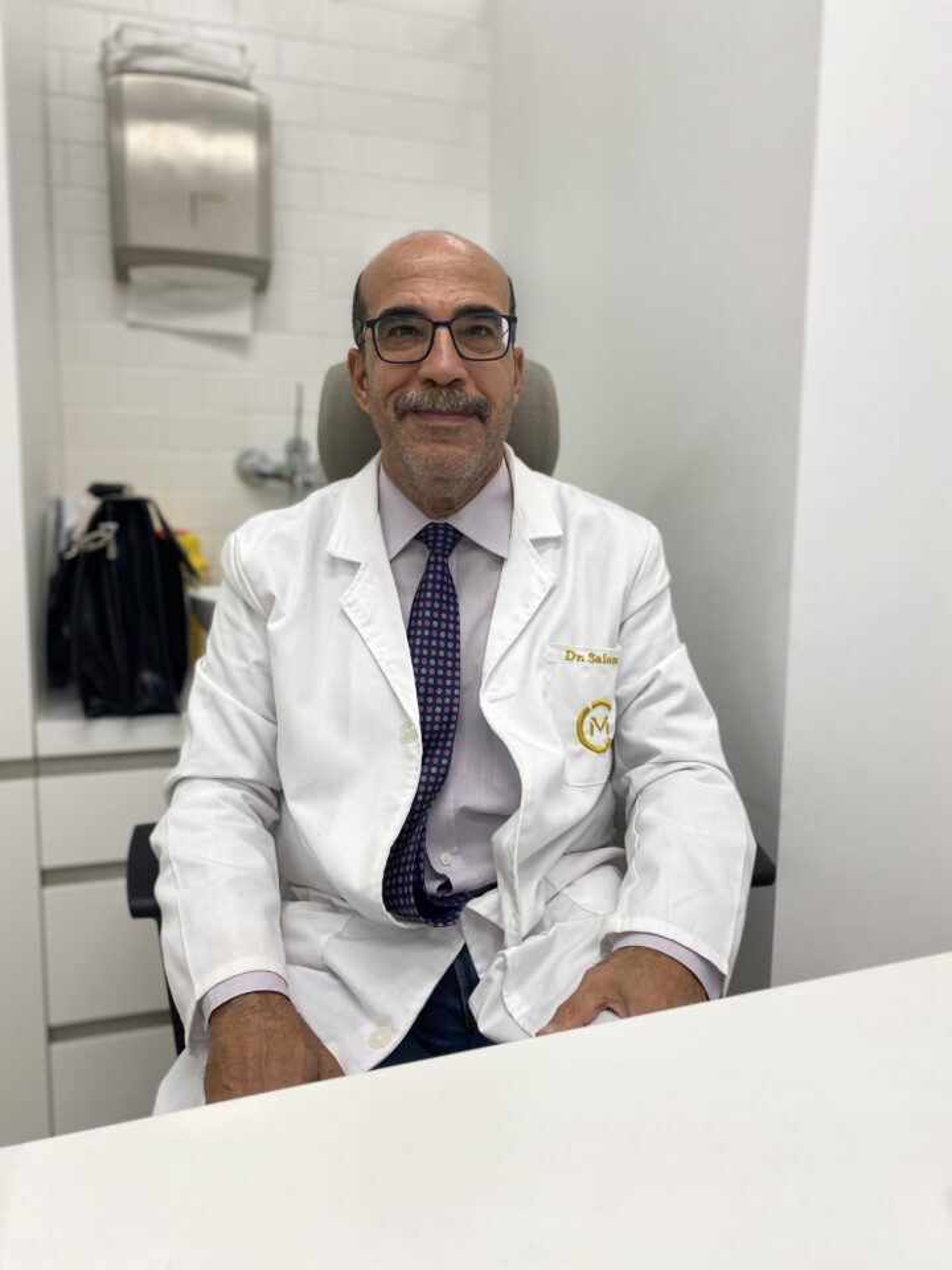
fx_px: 953
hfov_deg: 53.1
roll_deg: -1.1
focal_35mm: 26
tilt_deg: -6.7
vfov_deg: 67.3
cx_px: 476
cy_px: 635
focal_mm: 4.25
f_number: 1.8
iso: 64
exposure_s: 1/100
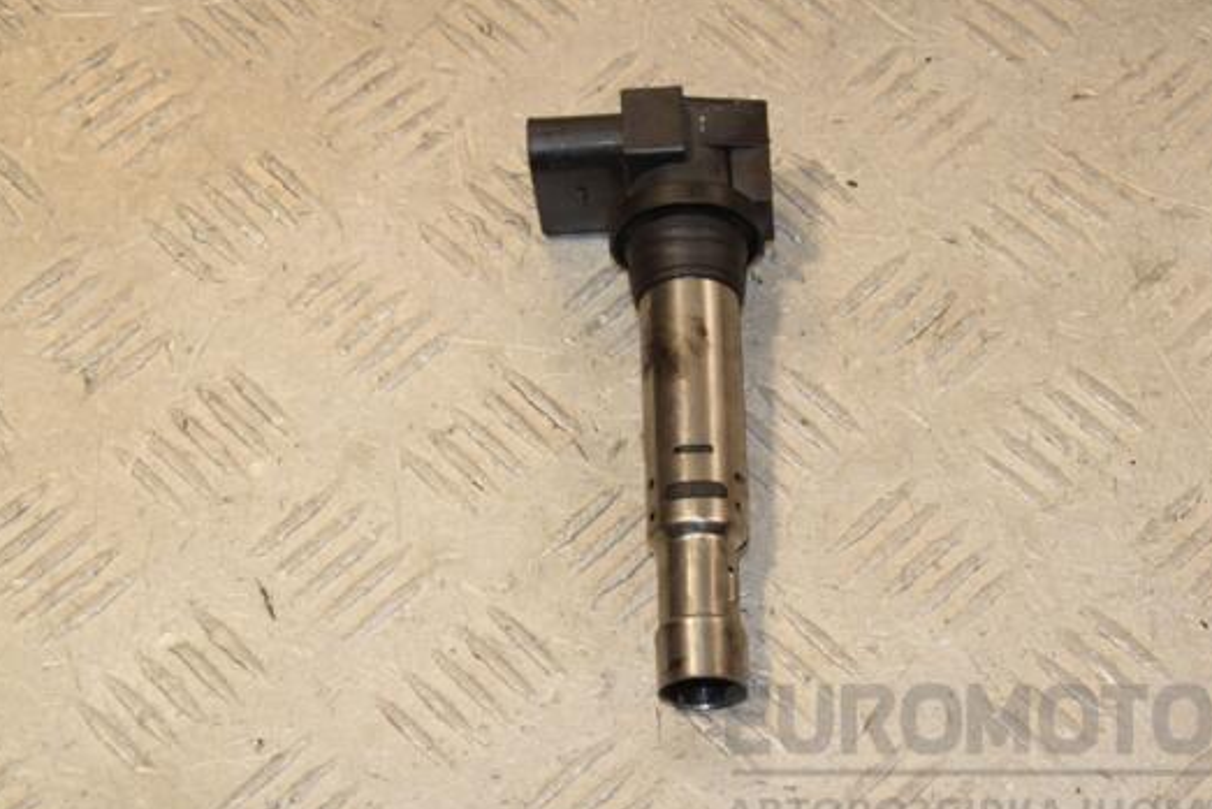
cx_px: 681
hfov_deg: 23.6
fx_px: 2896
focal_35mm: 86
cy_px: 410
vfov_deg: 15.9
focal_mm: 50
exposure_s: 1/200
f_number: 10
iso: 800
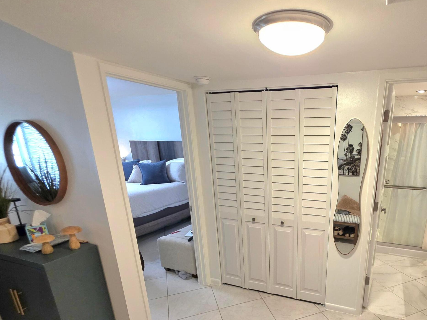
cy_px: 222
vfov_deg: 63.7
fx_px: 247
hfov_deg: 79.0
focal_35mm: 20
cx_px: 285
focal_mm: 2.2
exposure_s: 1/120
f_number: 1.9
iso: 250
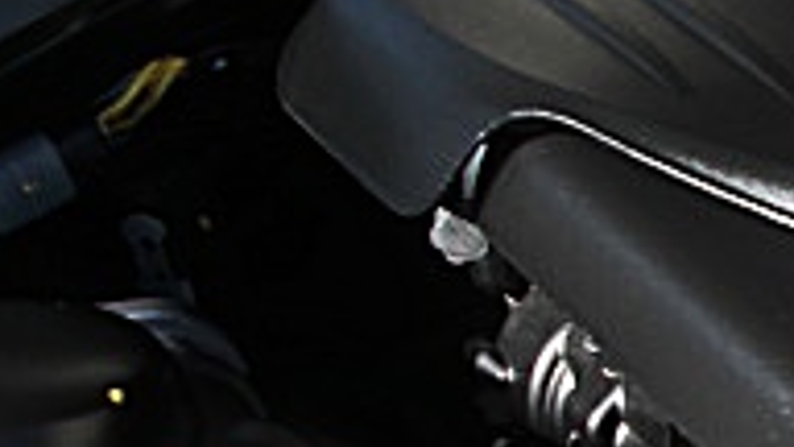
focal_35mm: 131
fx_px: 2758
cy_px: 484
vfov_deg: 9.2
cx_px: 1220
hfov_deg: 15.1
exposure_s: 1/200
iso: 50
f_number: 2.8
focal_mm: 6.3
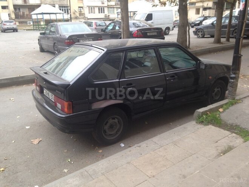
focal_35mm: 33
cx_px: 124
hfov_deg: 55.4
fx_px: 237
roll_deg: +2.0
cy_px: 94
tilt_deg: -19.1
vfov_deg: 42.9
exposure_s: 1/40
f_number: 2.4
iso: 50
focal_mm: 4.12
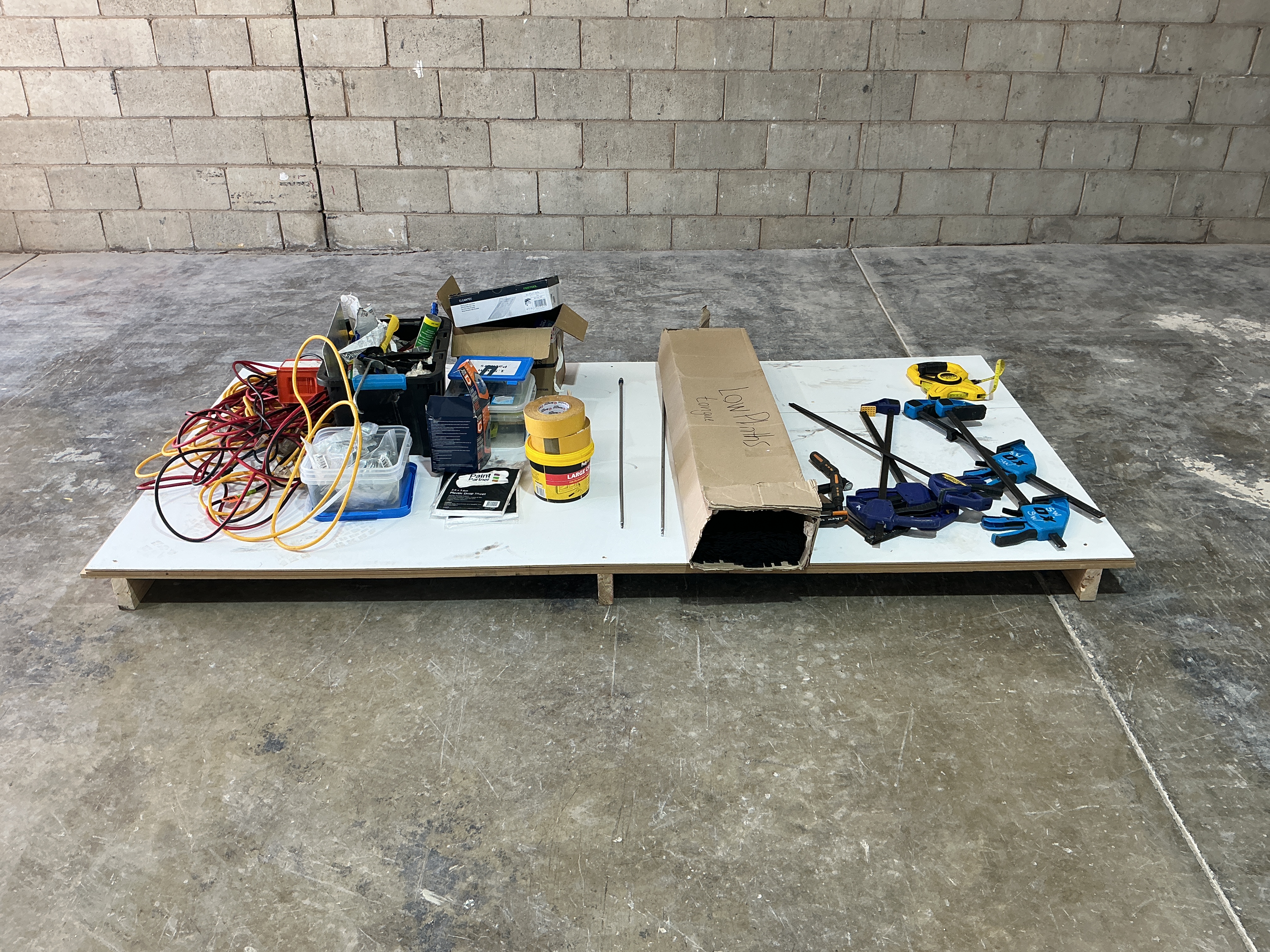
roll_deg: -1.2
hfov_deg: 61.7
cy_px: 476
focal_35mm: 29
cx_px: 635
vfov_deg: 48.2
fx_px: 1064
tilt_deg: -29.4
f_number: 1.8
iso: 25
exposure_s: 1/100
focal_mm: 3
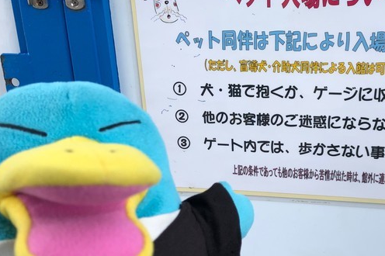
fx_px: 502
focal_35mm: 47
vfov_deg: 28.6
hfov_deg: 41.4
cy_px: 105
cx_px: 256
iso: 20
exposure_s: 1/545
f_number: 1.8
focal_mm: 3.99
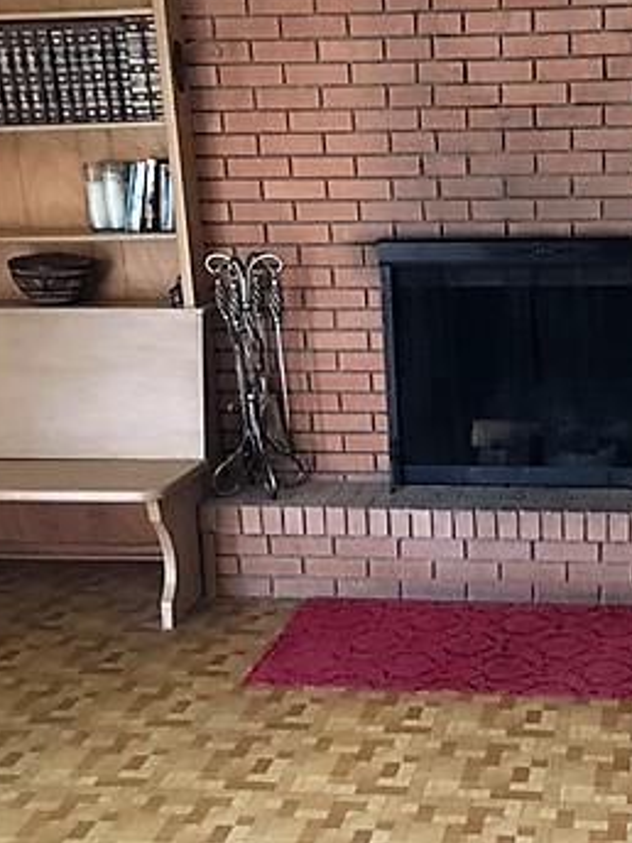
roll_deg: +1.2
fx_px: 1315
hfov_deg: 26.5
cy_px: 534
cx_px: 510
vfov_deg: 35.3
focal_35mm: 54
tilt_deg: -17.7
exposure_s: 1/15
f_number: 2.2
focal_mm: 4.15
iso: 200
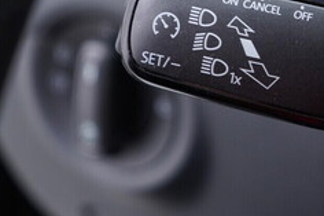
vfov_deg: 16.1
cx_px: 268
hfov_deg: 23.8
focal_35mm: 84
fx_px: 755
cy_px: 38
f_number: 2.8
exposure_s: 1/40
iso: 250
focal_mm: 24
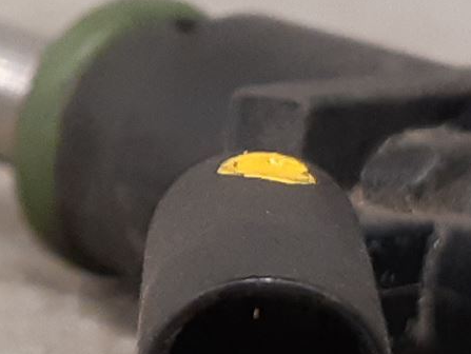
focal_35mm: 119
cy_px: 264
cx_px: 115
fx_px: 1620
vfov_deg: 12.4
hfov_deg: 16.4
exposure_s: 1/50
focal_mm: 3.93
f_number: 1.7
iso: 250
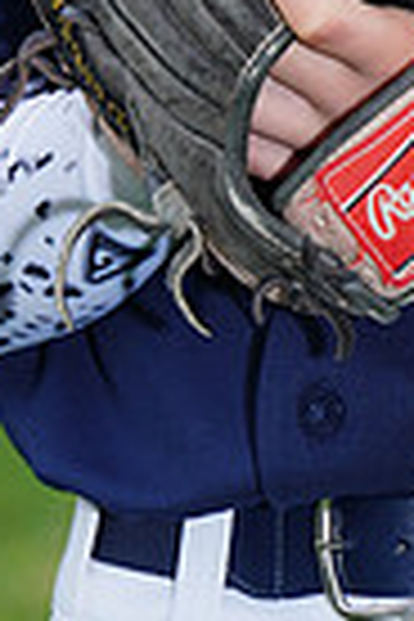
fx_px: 14489
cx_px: 448
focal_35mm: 840
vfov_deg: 2.4
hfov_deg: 1.6
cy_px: -580
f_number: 8
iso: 200
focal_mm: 200
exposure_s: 1/250
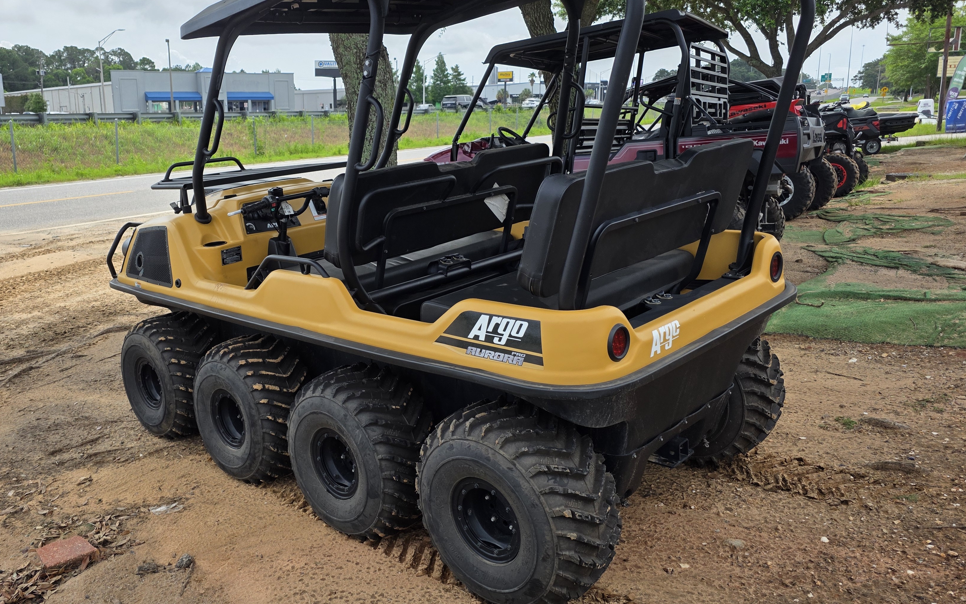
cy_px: 280
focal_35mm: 30
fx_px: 790
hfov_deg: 62.2
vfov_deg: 41.8
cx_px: 379
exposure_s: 1/4650
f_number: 1.7
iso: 80
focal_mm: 6.3
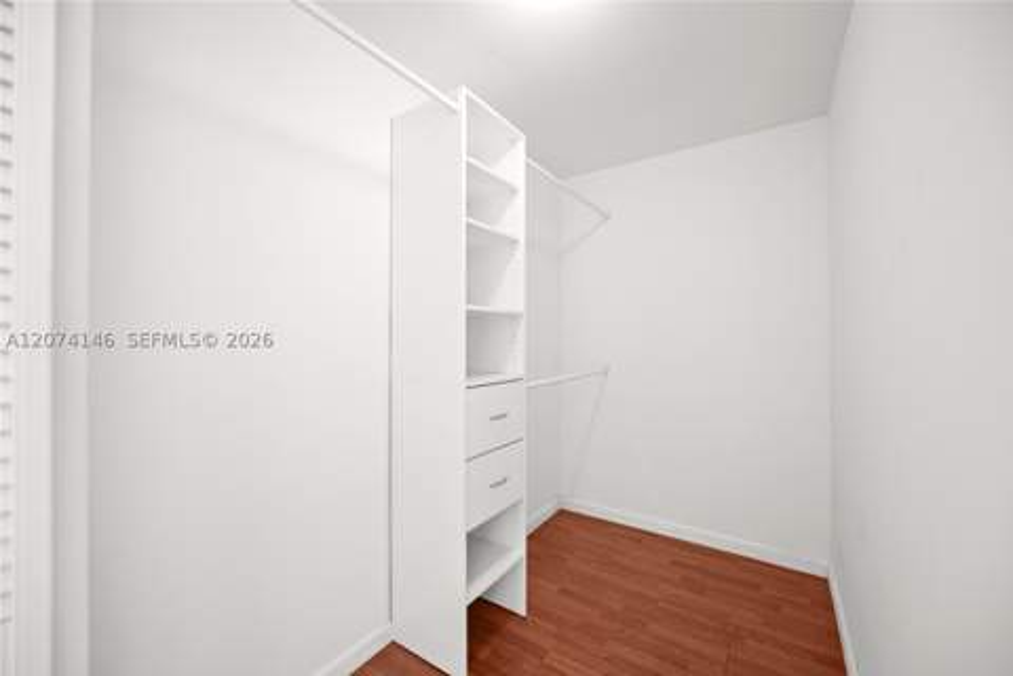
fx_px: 394
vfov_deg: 81.2
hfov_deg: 104.3
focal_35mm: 14
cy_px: 338
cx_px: 506
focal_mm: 14
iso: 250
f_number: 2.8
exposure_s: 1/13
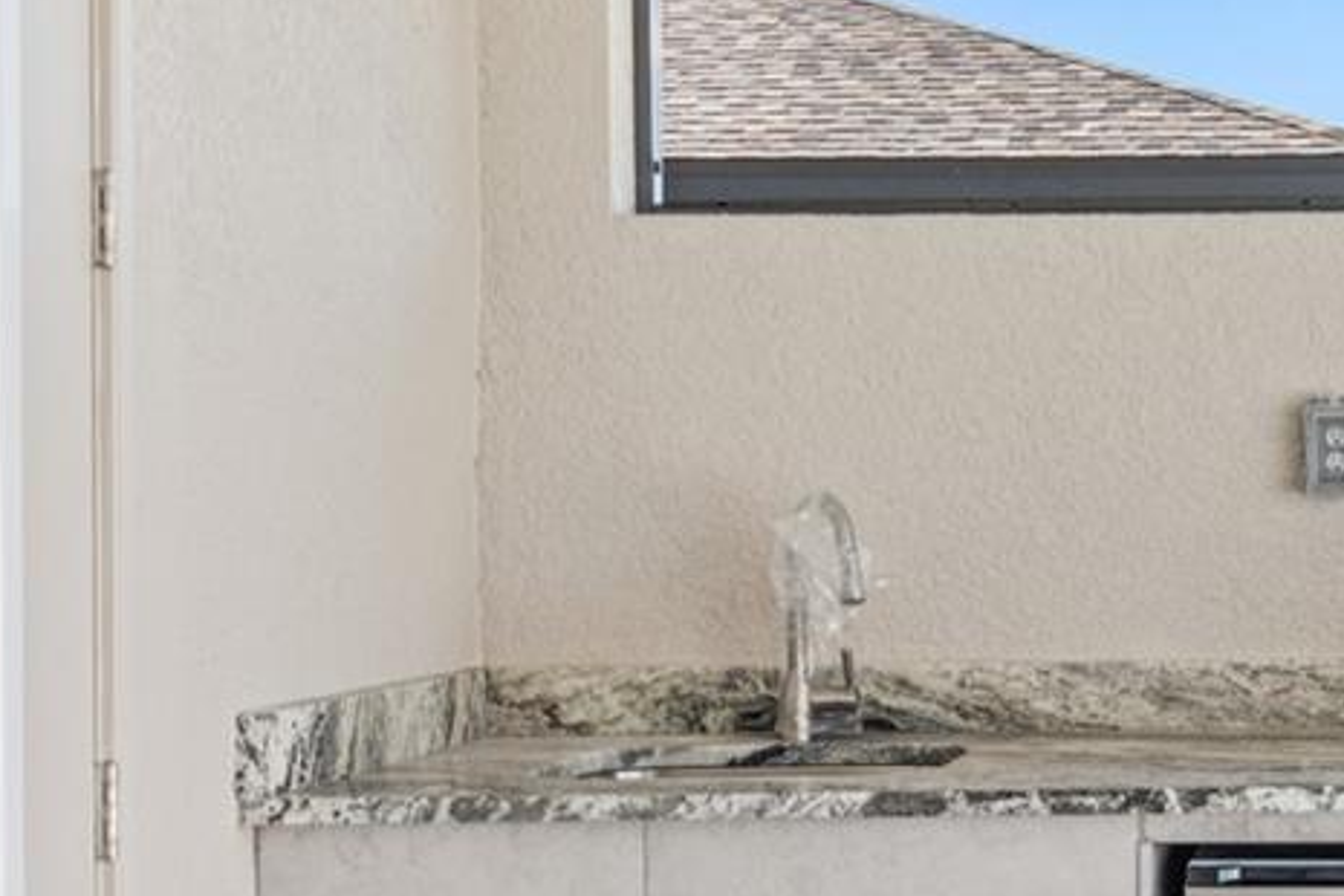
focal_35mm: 66
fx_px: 2464
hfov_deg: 28.3
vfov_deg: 20.6
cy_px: 501
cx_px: 1399
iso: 100
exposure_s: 1/30
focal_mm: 30
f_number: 9
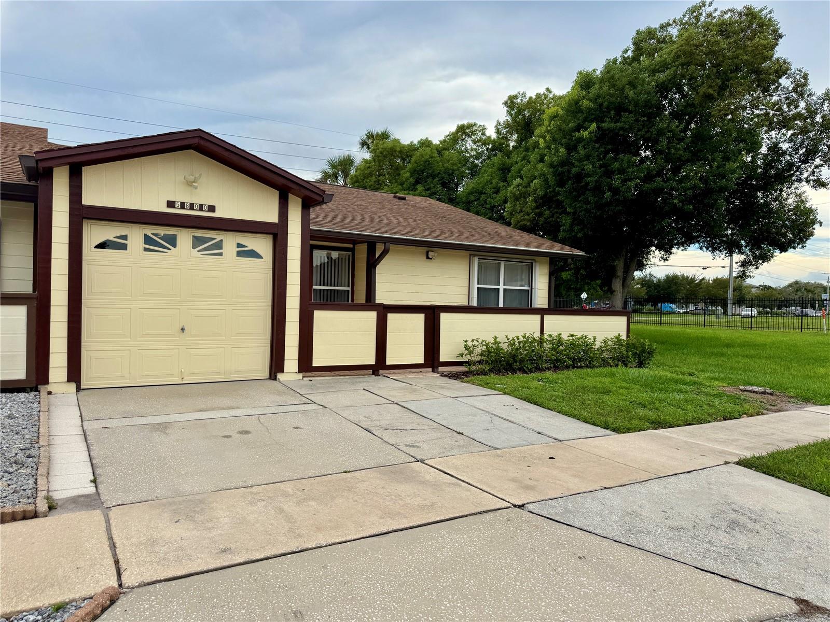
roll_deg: -1.1
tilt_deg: -0.1
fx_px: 575
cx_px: 415
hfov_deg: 71.6
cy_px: 311
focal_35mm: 24
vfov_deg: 56.8
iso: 80
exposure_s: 1/3096
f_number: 1.78
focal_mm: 6.76
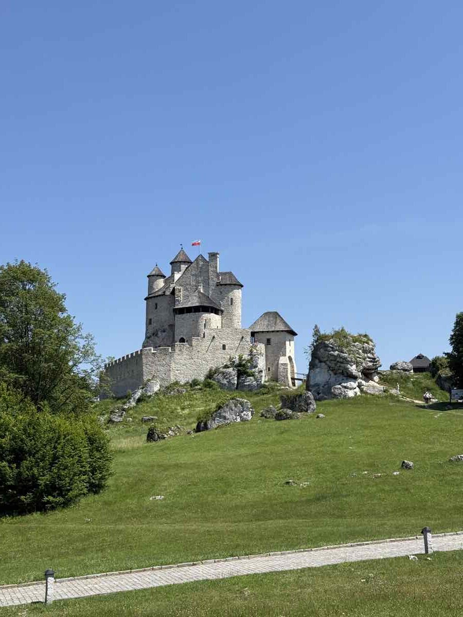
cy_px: 308
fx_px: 856
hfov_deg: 30.3
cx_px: 232
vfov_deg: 39.7
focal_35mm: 48
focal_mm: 6.76
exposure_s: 1/4098
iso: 64
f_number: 1.78
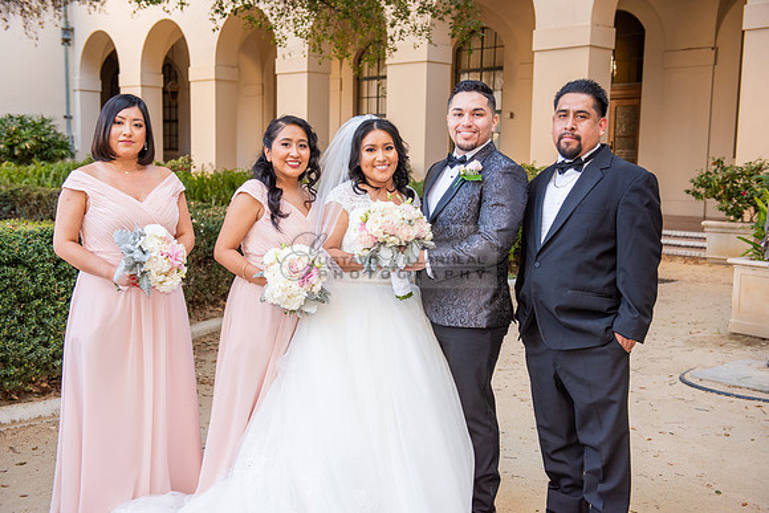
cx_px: 384
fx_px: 940
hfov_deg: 44.5
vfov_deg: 30.5
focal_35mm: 44
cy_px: 256
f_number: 4.5
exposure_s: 1/200
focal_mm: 44
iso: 640
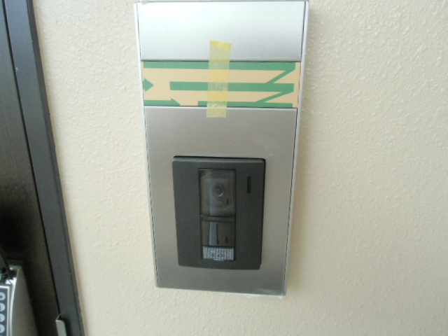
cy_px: 168
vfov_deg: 56.8
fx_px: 311
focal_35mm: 24
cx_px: 224
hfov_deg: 71.6
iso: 400
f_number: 3
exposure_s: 1/80
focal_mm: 4.24
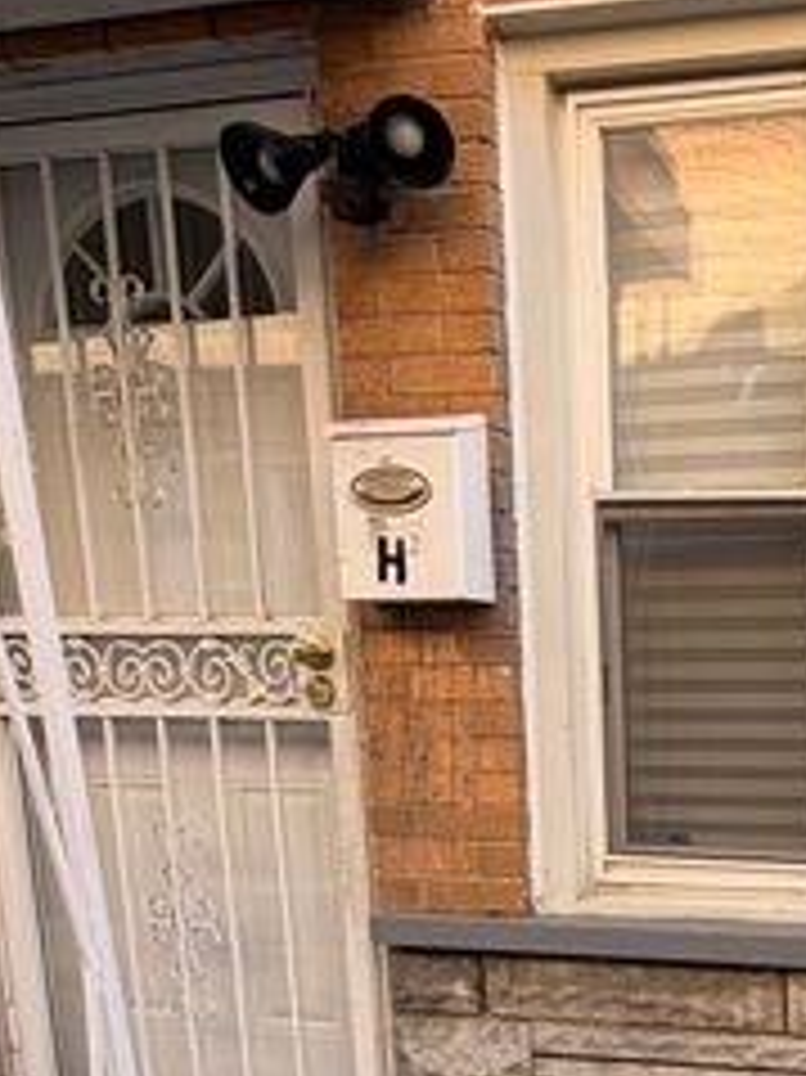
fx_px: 1212
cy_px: 930
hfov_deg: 32.6
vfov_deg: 44.4
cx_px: 874
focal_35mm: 39
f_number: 2.2
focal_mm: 2.22
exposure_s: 1/279
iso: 50
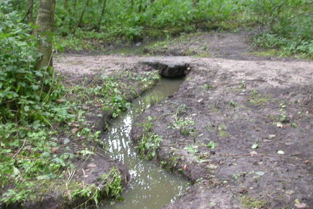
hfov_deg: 35.1
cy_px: 103
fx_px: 495
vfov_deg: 23.8
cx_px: 160
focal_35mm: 57
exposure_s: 1/21.5
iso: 100
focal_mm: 7.85
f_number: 2.6
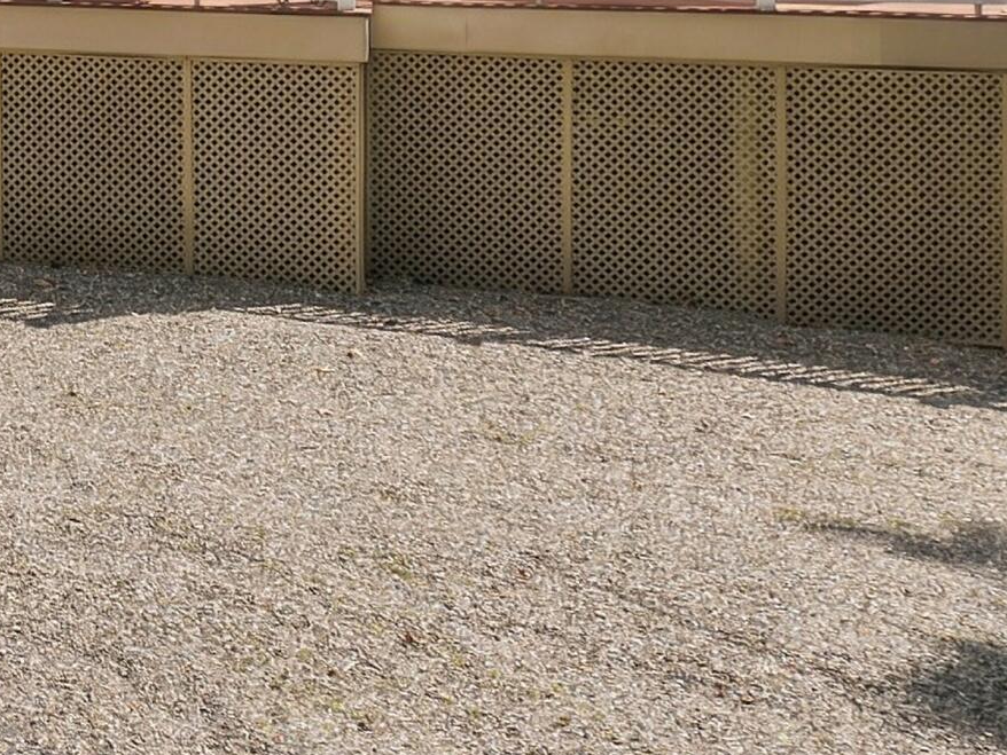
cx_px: -456
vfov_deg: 17.0
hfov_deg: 20.7
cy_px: -214
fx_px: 2386
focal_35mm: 82
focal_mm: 8.7
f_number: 1.8
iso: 250
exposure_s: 1/3200
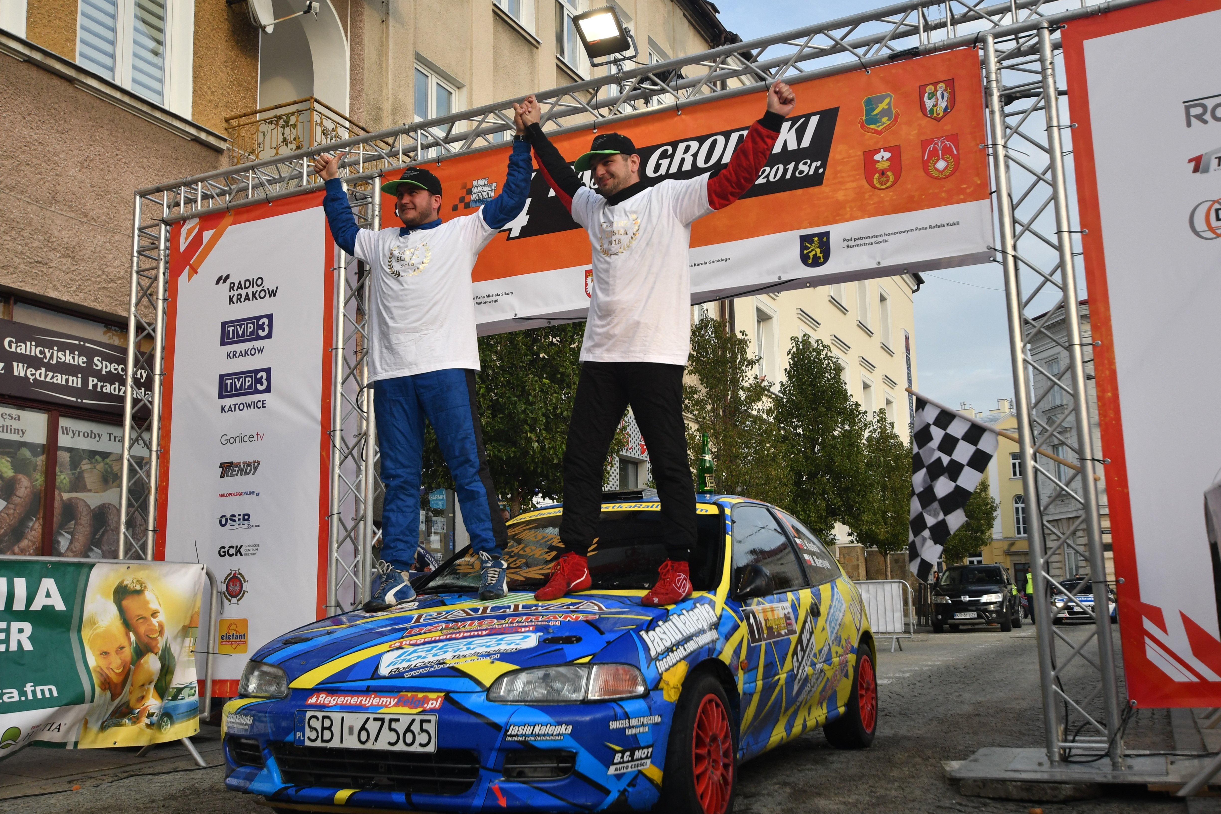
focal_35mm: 34
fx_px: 1153
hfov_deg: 55.8
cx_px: 649
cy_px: 425
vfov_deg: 38.9
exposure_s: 1/640
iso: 320
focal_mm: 20
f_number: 4
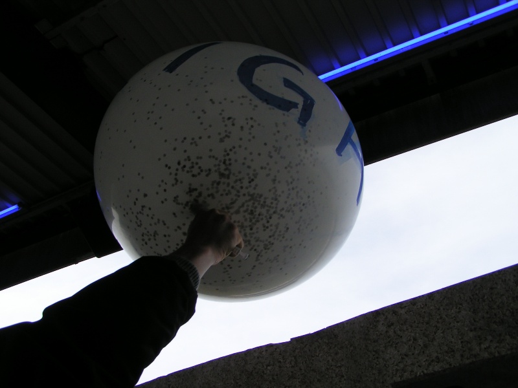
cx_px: 259
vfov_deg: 37.7
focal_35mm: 38
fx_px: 569
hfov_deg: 49.0
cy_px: 194
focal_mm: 5.8
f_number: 5.6
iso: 50
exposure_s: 1/250
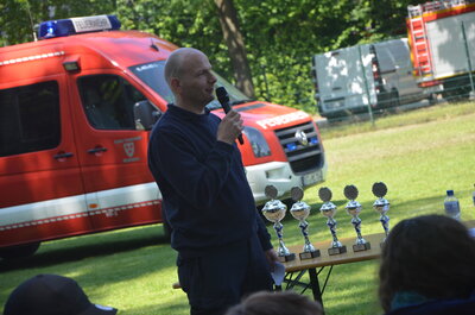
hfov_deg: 13.1
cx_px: 238
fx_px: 2074
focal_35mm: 158
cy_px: 158
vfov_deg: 8.7
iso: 200
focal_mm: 105
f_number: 6.3
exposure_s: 1/160
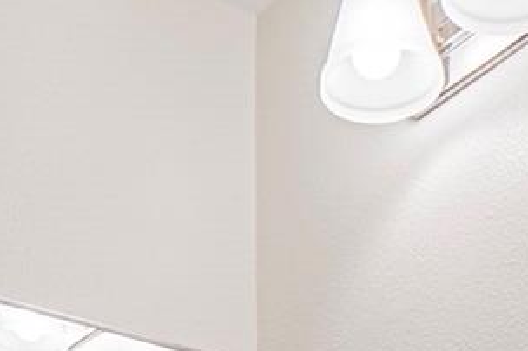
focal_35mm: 79
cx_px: 271
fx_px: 1157
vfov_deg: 13.1
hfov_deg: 25.7
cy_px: 839
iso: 320
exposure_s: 1/100
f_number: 7.1
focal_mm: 10
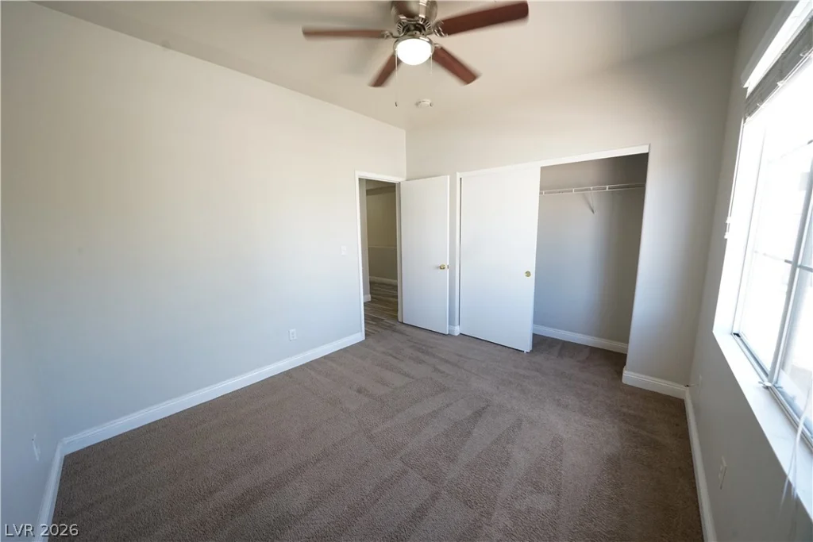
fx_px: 271
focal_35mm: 12
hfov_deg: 112.6
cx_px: 406
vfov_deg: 90.0
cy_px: 271
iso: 1600
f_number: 9
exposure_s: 1/50
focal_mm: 12
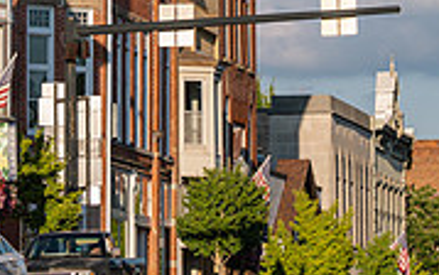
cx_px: 147
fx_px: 3866
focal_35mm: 323
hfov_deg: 6.5
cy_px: -58
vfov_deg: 4.1
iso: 64
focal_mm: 98
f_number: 4.5
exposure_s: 1/400
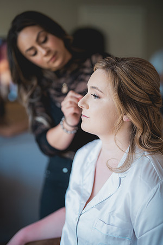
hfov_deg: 27.0
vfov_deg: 39.6
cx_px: 82
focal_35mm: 50
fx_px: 340
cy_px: 122
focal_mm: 50
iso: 200
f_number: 1.2
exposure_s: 1/320
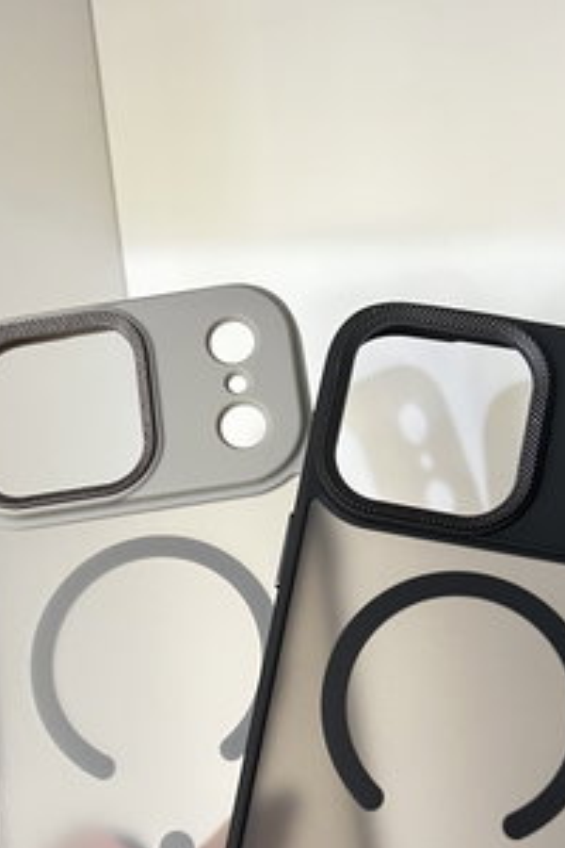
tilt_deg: -18.8
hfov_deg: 28.1
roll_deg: +6.8
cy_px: 547
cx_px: 308
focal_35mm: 48
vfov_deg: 40.7
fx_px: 1130
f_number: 1.5
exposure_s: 1/50
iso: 200
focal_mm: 5.7
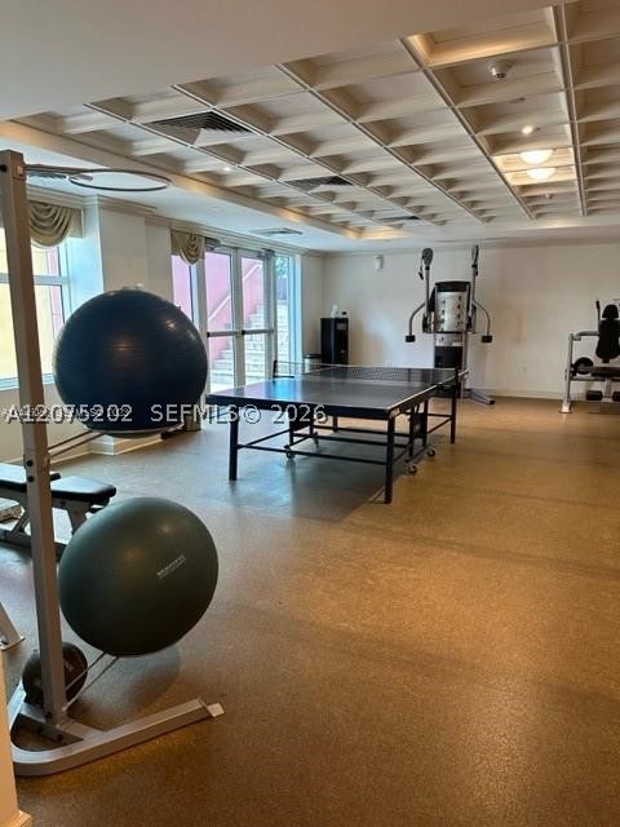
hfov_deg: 56.8
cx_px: 310
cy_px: 414
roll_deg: +0.6
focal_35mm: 24
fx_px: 573
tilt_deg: -9.7
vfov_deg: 71.6
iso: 250
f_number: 1.78
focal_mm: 6.86
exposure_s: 1/60
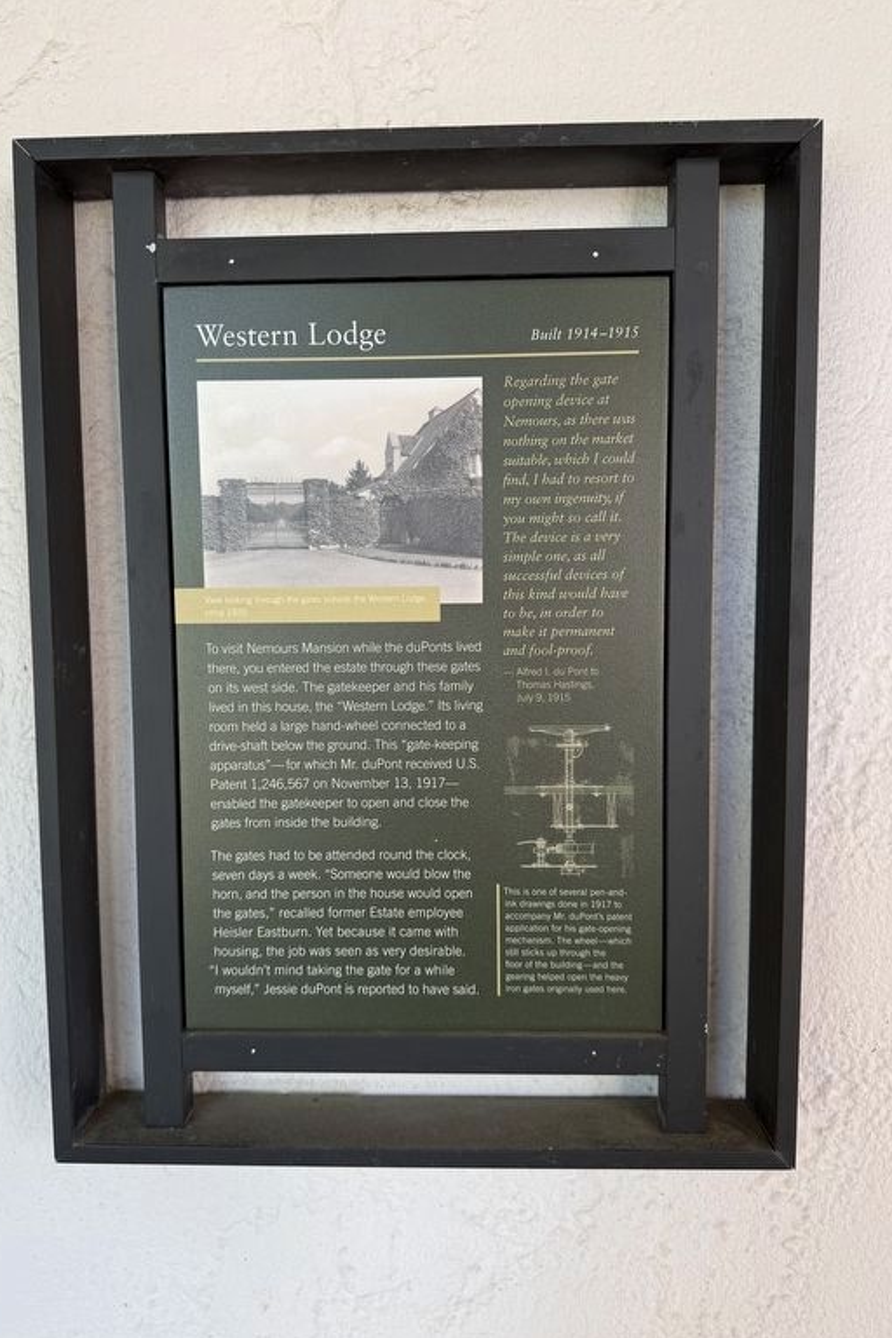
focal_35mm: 26
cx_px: 413
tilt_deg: -5.7
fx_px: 966
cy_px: 664
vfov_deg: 69.4
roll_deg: -0.5
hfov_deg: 49.5
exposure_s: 1/121
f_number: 1.78
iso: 64
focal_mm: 6.76
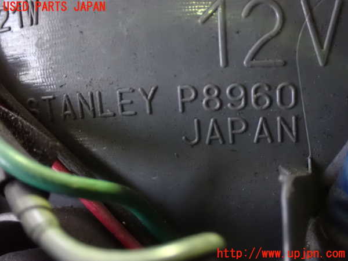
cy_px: 130
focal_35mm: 44
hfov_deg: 42.9
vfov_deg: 32.9
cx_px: 174
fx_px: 442
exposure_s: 1/15
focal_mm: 7.84
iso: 1600
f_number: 2.9
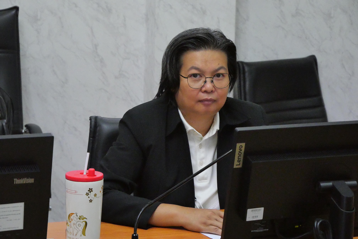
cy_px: 120
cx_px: 179
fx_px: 1234
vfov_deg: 11.1
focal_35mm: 124
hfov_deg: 16.5
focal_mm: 60
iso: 6400
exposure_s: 1/200
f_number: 5.6
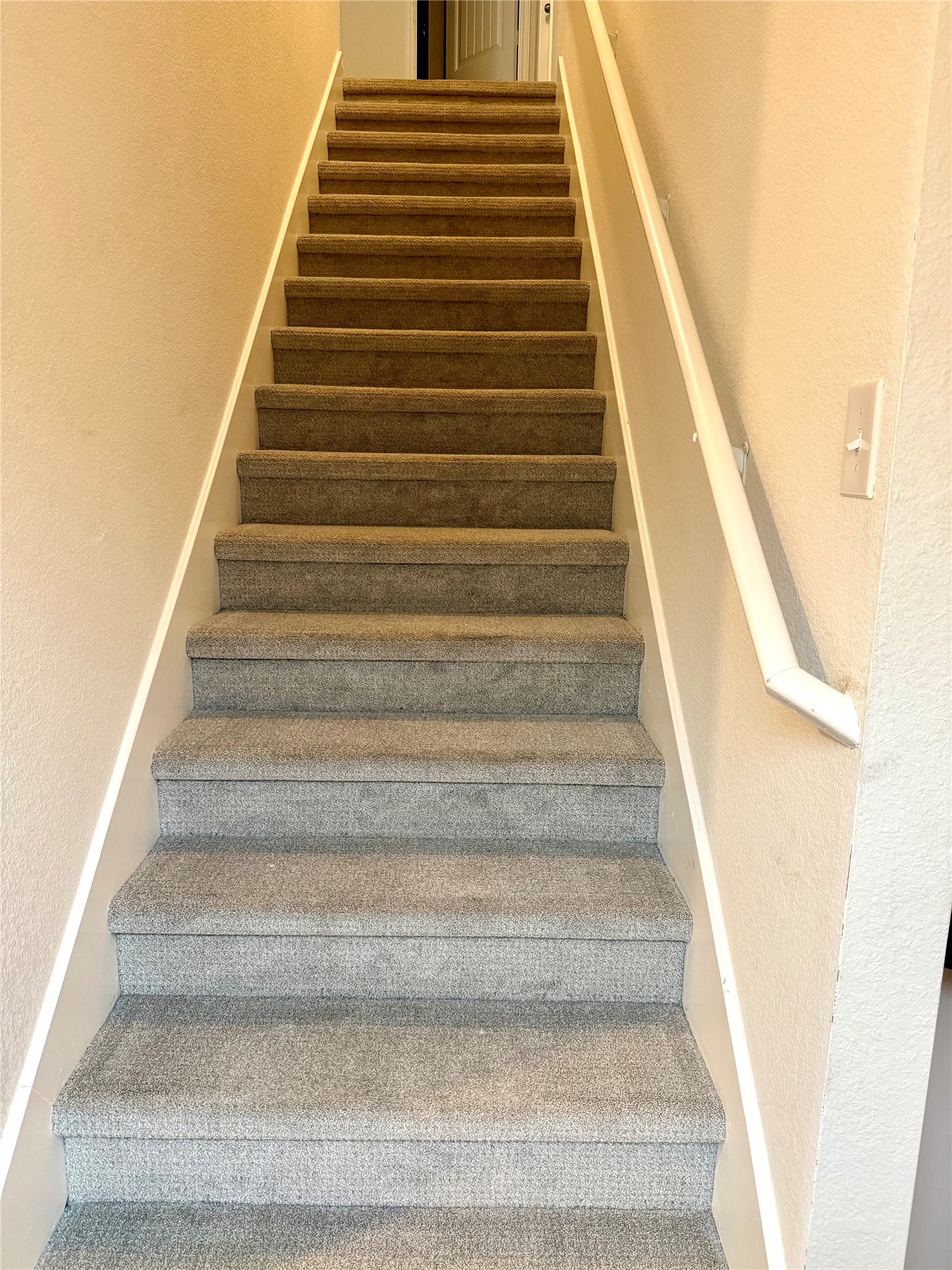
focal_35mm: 24
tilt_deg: -10.9
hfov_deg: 56.8
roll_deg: -0.8
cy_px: 635
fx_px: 880
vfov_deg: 71.6
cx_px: 476
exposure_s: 1/60
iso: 320
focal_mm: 6.76
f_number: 1.78
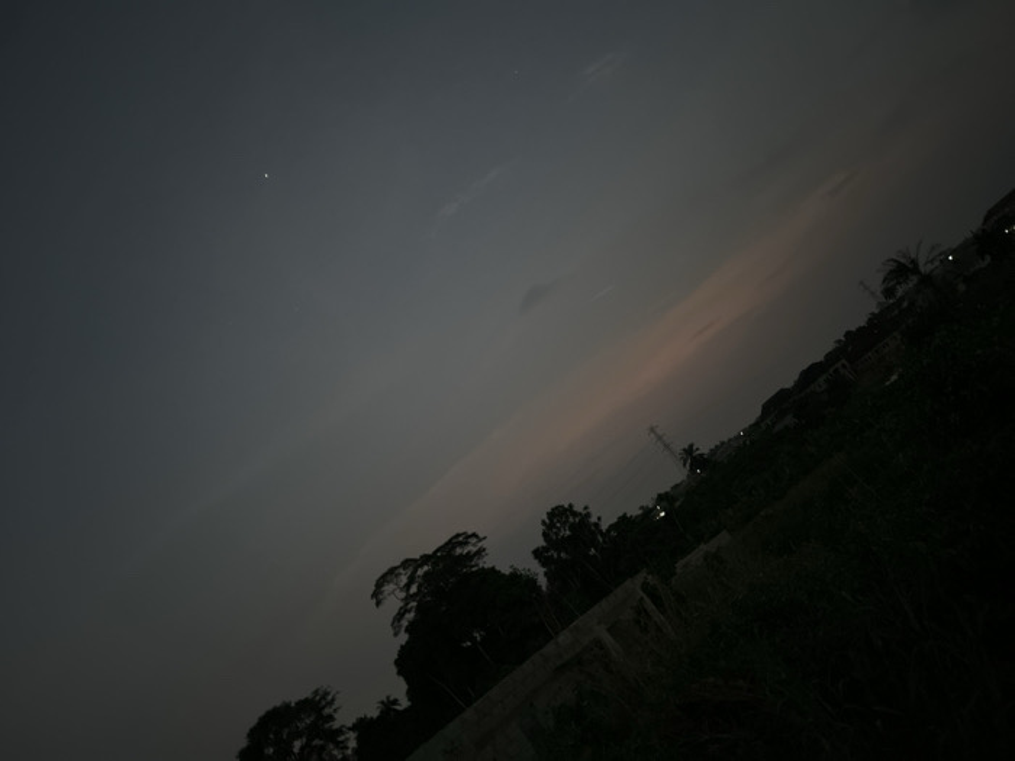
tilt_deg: +15.7
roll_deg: +39.6
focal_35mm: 26
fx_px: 762
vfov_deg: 53.1
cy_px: 380
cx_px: 508
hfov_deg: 67.3
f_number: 1.5
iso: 2000
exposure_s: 1/15
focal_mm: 5.7
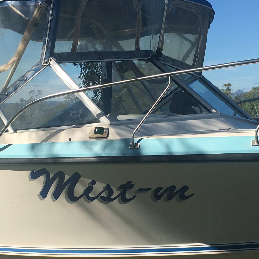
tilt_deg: -5.0
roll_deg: +3.5
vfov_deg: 23.0
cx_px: 96
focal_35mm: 75
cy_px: 171
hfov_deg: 23.0
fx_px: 635
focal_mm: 4.15
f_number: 2.2
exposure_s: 1/2079
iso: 25
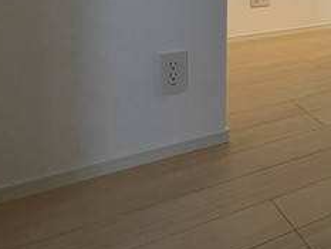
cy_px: -68
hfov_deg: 30.7
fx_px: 459
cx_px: 435
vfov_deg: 26.2
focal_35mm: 48
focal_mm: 1.55
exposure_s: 1/100
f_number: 2.4
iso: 64
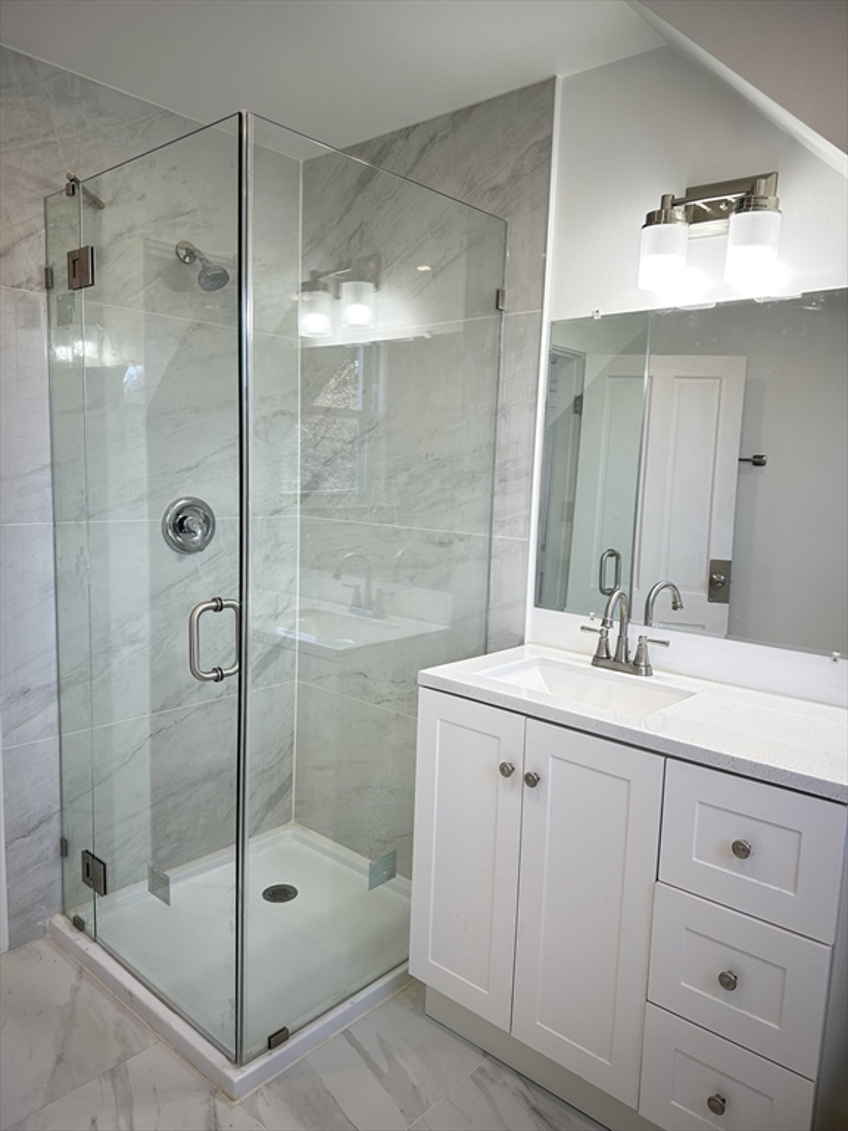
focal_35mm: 24
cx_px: 424
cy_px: 566
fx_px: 784
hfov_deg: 56.8
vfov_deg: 71.6
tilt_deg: -7.3
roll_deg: -2.5
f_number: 1.78
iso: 125
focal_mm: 6.86
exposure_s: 1/154
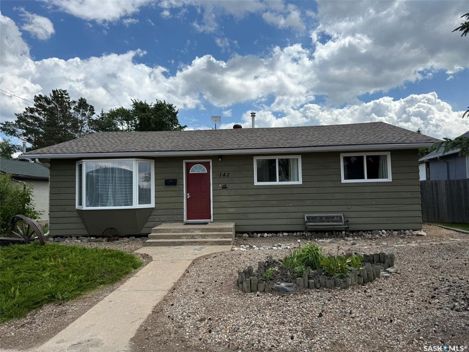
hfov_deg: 71.6
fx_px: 325
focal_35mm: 24
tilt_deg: +3.0
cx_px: 234
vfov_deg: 56.8
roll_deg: +0.8
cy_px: 176
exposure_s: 1/6173
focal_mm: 6.76
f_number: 1.78
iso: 80
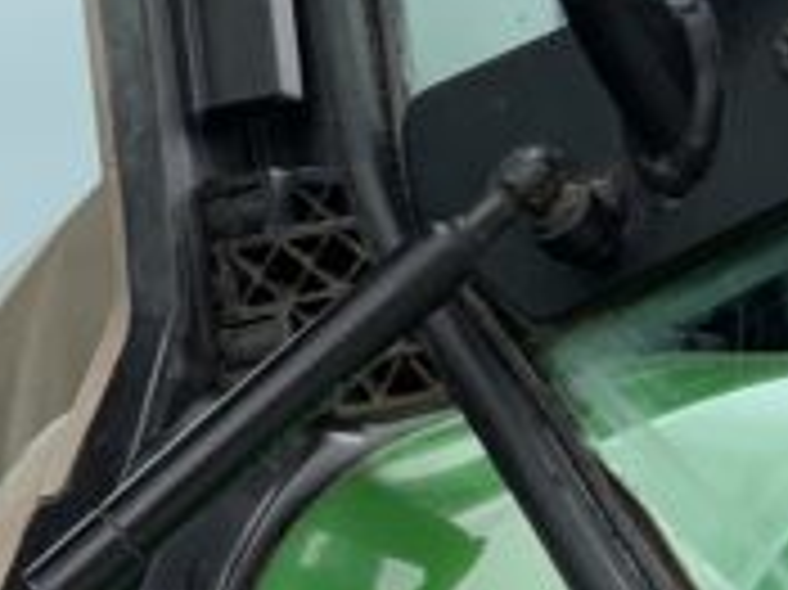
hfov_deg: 11.0
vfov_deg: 8.7
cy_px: 595
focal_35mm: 170
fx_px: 3867
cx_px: -581
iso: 16
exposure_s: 1/568
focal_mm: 3
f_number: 1.8
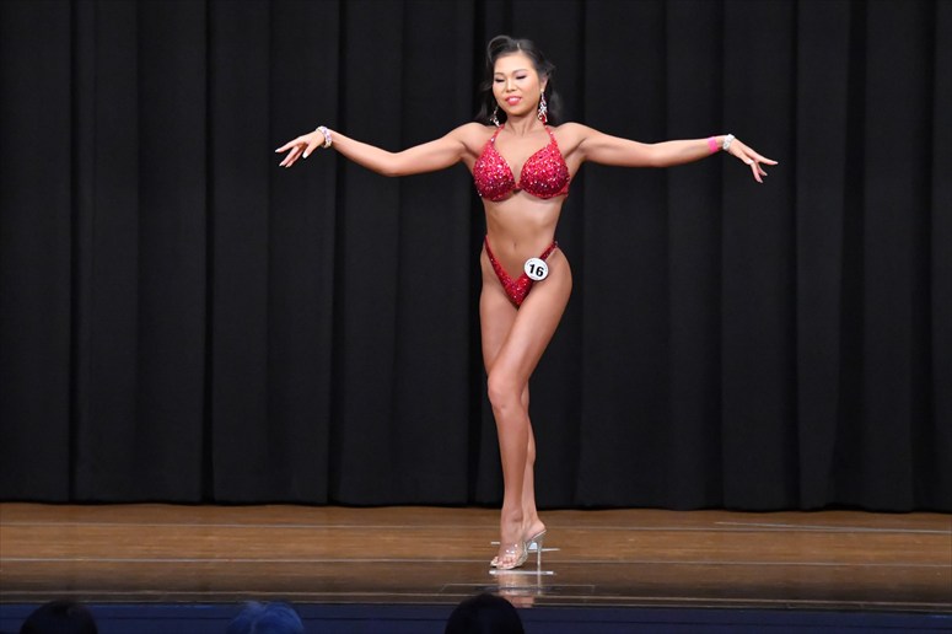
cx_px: 476
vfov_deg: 6.1
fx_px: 5947
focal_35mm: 225
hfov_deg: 9.2
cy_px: 317
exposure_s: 1/400
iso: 8000
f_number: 5.6
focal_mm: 150
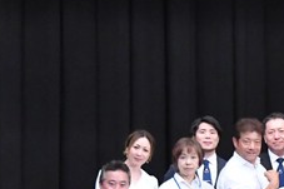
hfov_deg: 5.7
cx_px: 456
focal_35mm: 359
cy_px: 224
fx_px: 2830
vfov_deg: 3.8
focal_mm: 70
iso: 8000
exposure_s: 1/400
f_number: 5.6
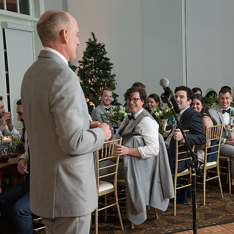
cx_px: 141
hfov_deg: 27.2
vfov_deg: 27.3
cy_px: 125
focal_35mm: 63
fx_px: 482
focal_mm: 46
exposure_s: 1/200
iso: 2000
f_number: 5
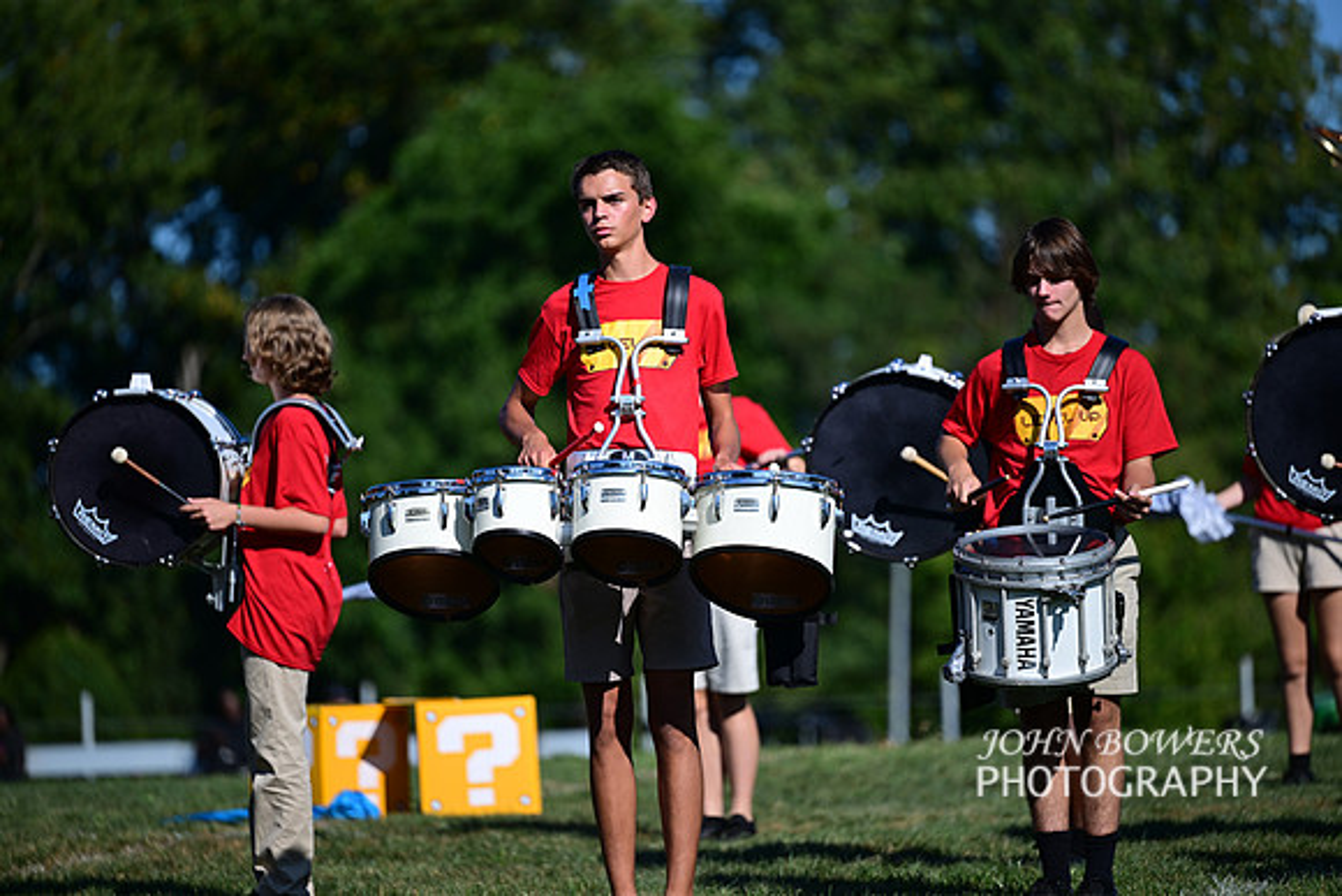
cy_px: 448
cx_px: 671
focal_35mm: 200
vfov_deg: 6.9
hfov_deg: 10.3
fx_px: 7457
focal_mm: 200
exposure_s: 1/1600
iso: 80
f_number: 2.8
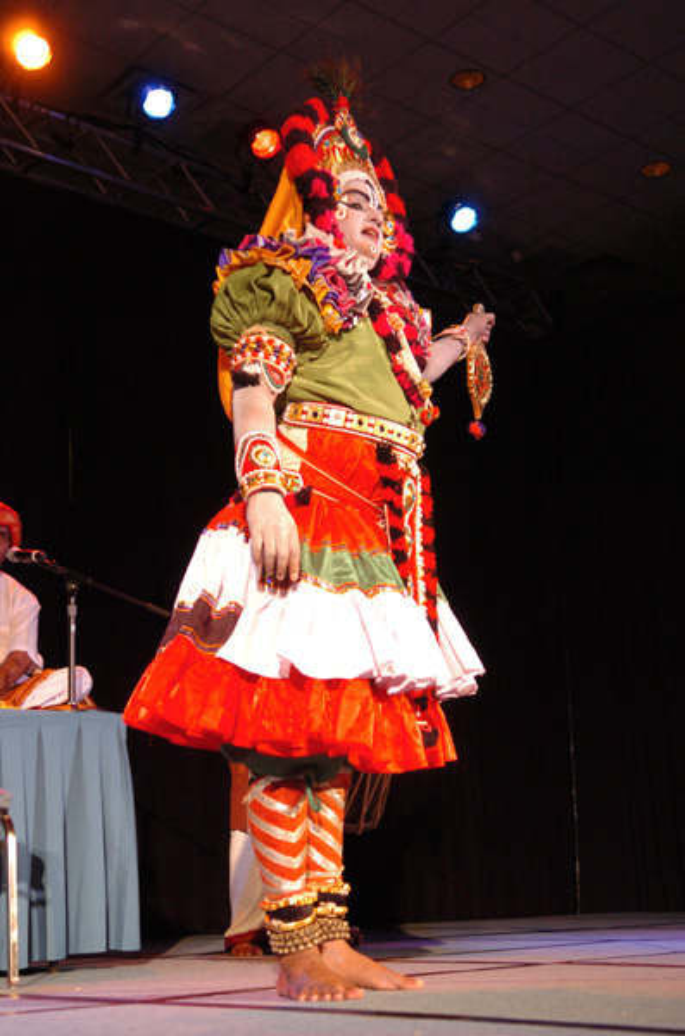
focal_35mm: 48
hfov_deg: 27.9
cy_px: 518
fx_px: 1377
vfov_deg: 41.2
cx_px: 342
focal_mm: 32
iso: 800
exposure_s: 1/100
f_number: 2.8
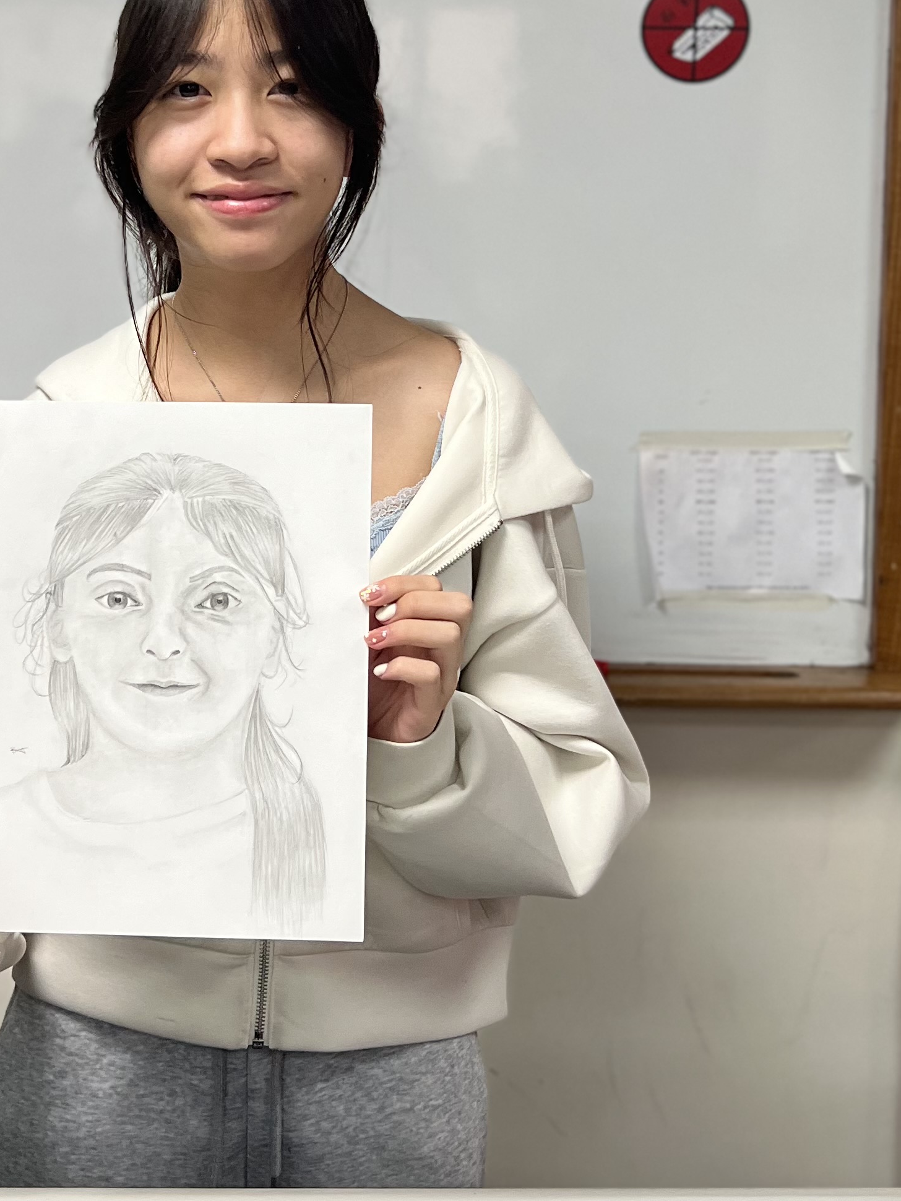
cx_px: 309
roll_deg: +0.0
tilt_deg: -4.6
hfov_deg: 26.9
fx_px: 1874
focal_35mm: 54
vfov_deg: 34.9
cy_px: 325
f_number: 1.5
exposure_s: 1/100
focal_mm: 5.7
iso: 125
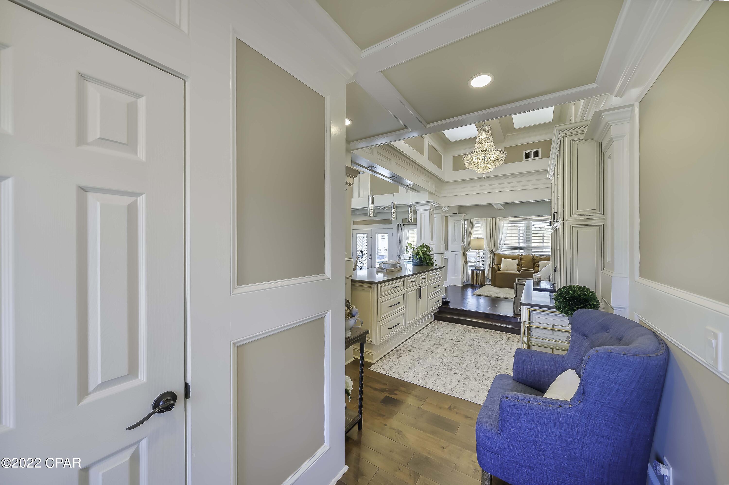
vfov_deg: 90.0
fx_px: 243
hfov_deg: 112.6
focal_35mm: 12
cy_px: 242
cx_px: 364
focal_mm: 12
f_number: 5.6
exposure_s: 2
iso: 100
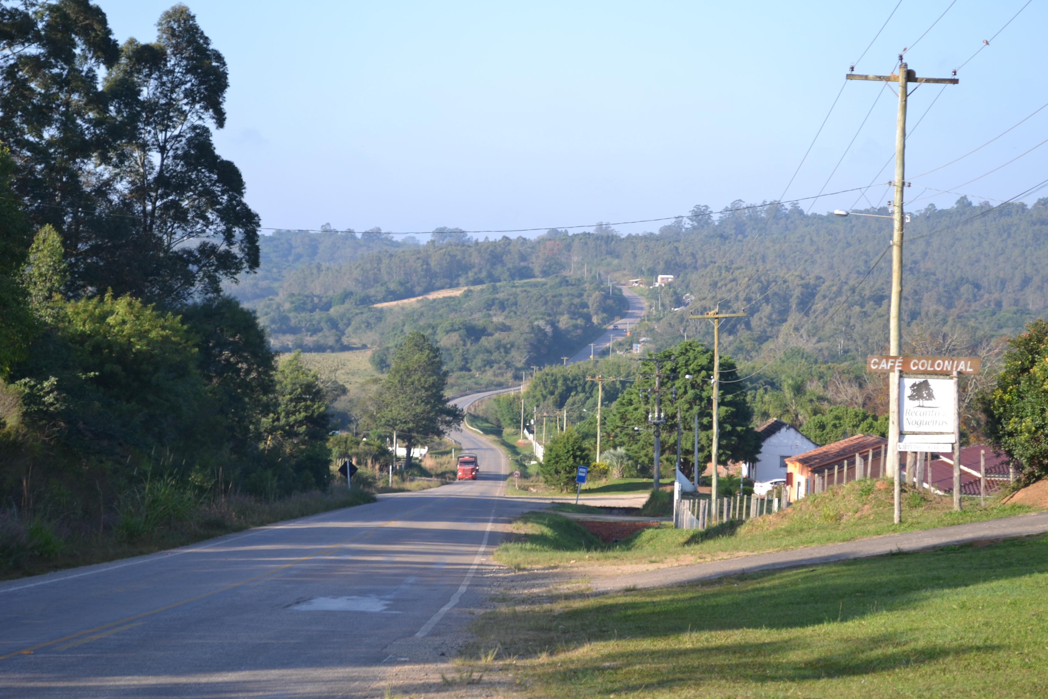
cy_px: 350
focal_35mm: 82
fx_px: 2401
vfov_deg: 16.6
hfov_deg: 24.6
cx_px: 524
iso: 100
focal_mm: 55
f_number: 5.6
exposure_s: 1/125
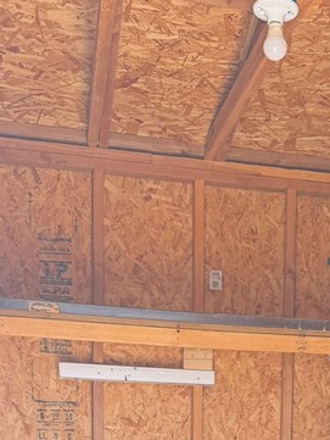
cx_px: 287
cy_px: 513
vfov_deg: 25.9
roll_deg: -0.8
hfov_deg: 21.2
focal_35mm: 68
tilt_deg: -7.3
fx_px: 864
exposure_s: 1/60
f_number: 1.78
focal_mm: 6.76
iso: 400
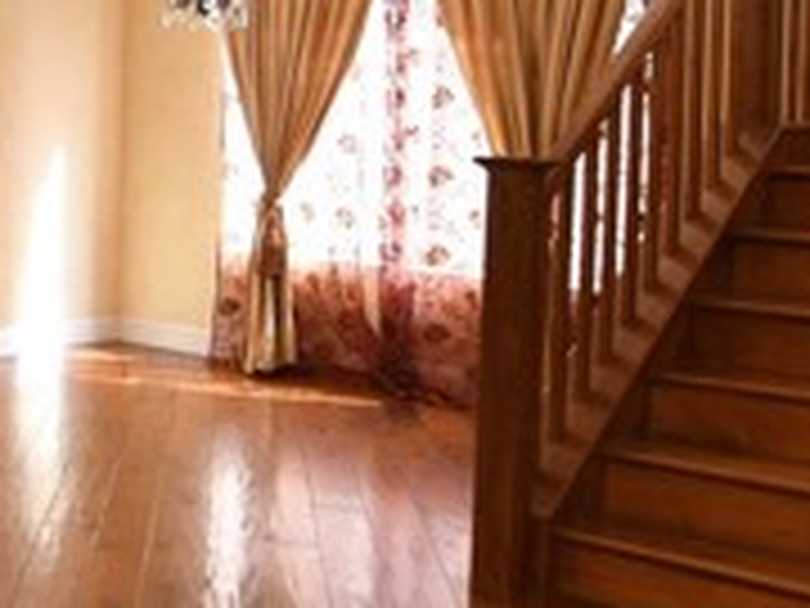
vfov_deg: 21.5
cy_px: 56
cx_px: -454
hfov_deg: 22.8
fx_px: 1561
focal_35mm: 67
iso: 800
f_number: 7.1
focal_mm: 13
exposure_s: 1/60
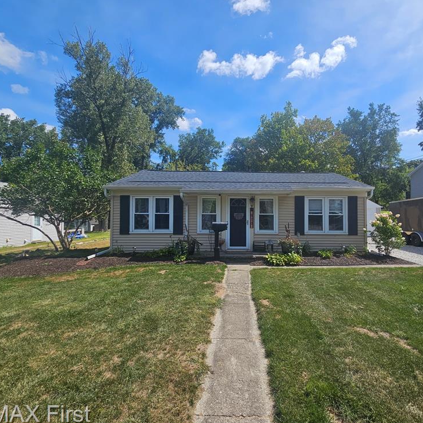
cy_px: 210
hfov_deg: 86.9
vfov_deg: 87.4
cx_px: 242
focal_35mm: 16
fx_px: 221
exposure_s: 1/2021
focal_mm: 2.2
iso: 50
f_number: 2.2
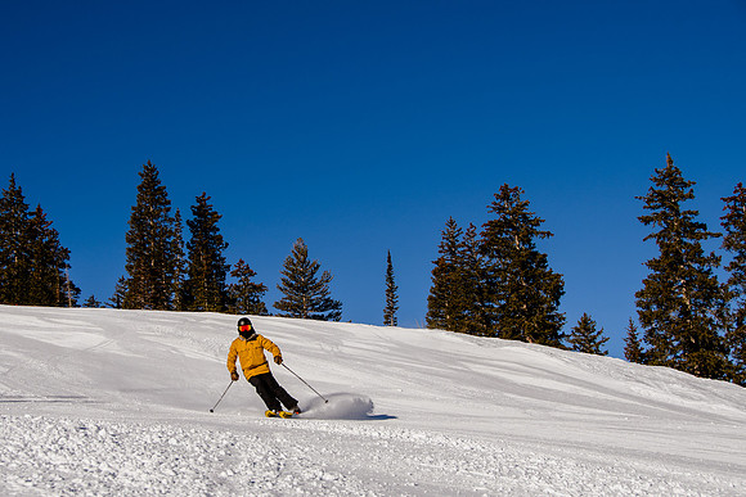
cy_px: 279
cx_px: 317
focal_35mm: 62
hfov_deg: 32.3
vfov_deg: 21.9
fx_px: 1287
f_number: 7.1
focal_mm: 36
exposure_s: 1/1600
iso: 160
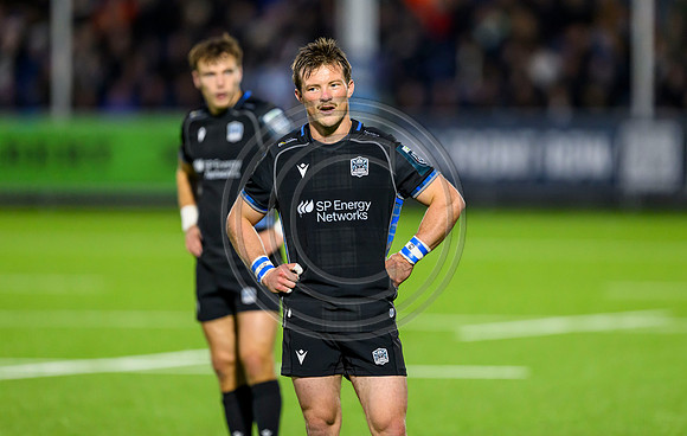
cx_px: 367
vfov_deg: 2.7
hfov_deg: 4.2
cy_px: 194
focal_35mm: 499
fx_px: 9379
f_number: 3.2
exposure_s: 1/2000
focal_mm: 400
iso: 4000
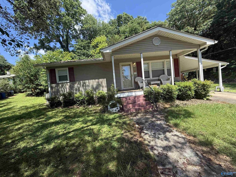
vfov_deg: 85.7
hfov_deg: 102.1
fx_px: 95
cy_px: 88
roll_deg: +5.3
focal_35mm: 14
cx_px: 118
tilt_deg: -0.9
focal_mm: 2.22
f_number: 2.2
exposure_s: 1/613
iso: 64
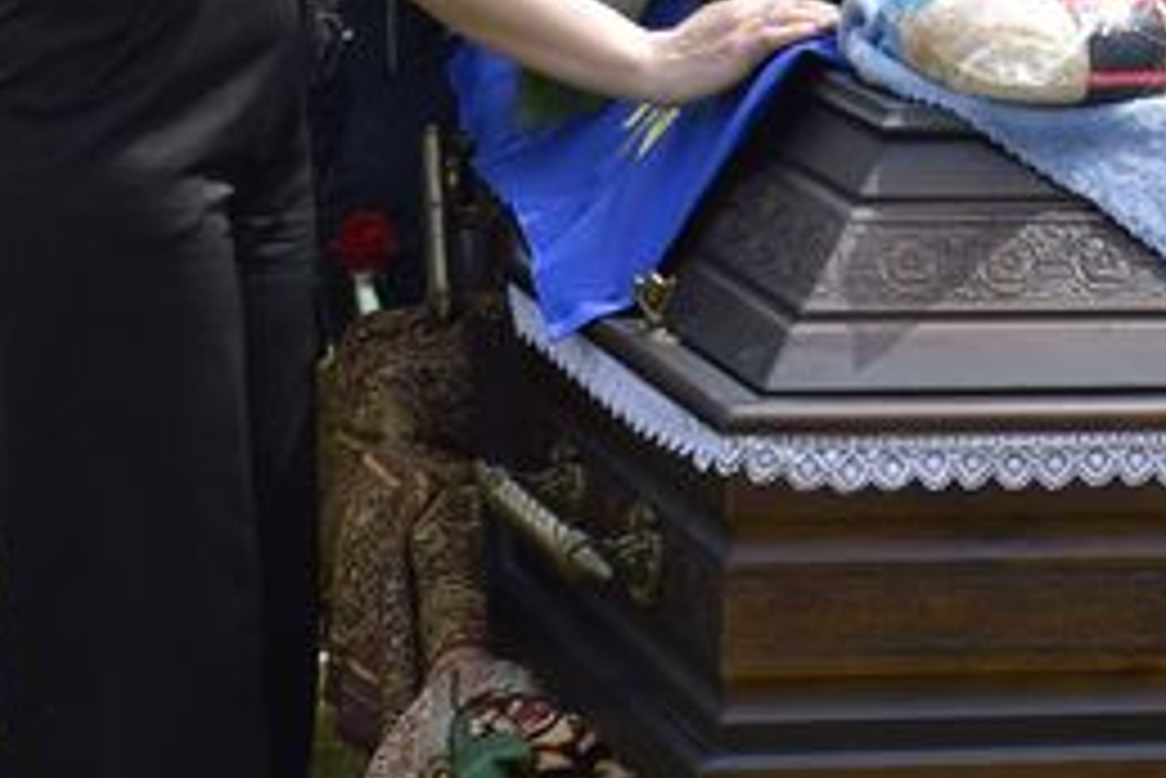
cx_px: 1454
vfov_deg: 8.2
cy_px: -146
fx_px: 5347
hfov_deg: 12.1
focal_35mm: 165
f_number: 9
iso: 200
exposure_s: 1/320
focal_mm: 38
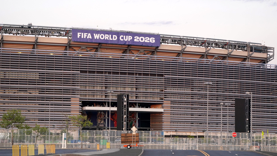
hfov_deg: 14.8
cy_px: 84
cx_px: 140
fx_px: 1065
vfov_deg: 8.4
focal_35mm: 145
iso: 2500
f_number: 5
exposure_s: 1/640
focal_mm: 137
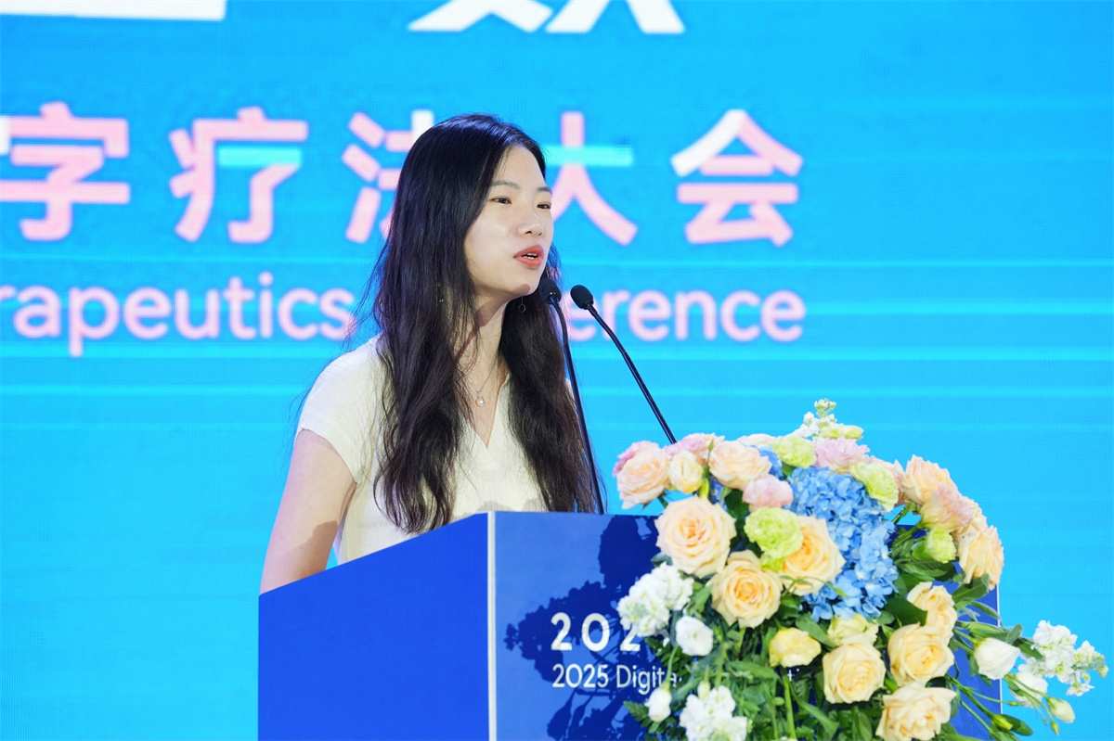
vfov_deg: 9.1
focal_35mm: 151
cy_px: 370
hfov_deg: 13.6
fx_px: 4670
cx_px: 557
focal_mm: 151
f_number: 5
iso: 2000
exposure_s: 1/250
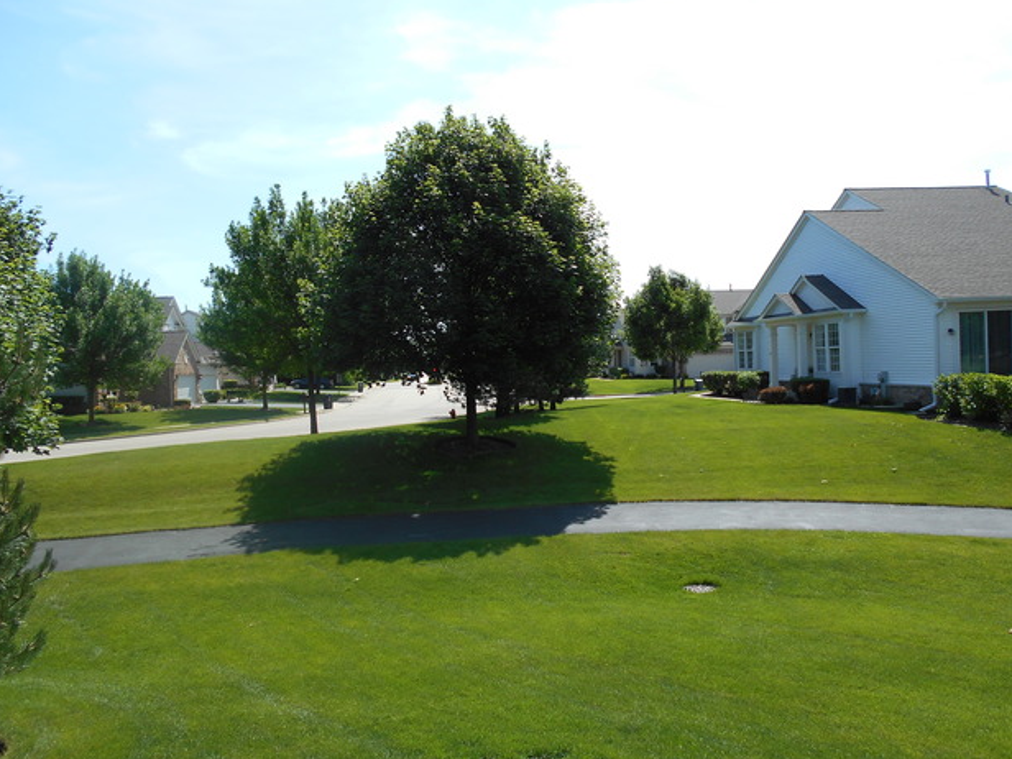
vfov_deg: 51.4
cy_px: 371
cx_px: 516
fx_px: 789
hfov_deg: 65.3
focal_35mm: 27
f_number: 3.2
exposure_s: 1/800
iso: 80
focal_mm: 4.6
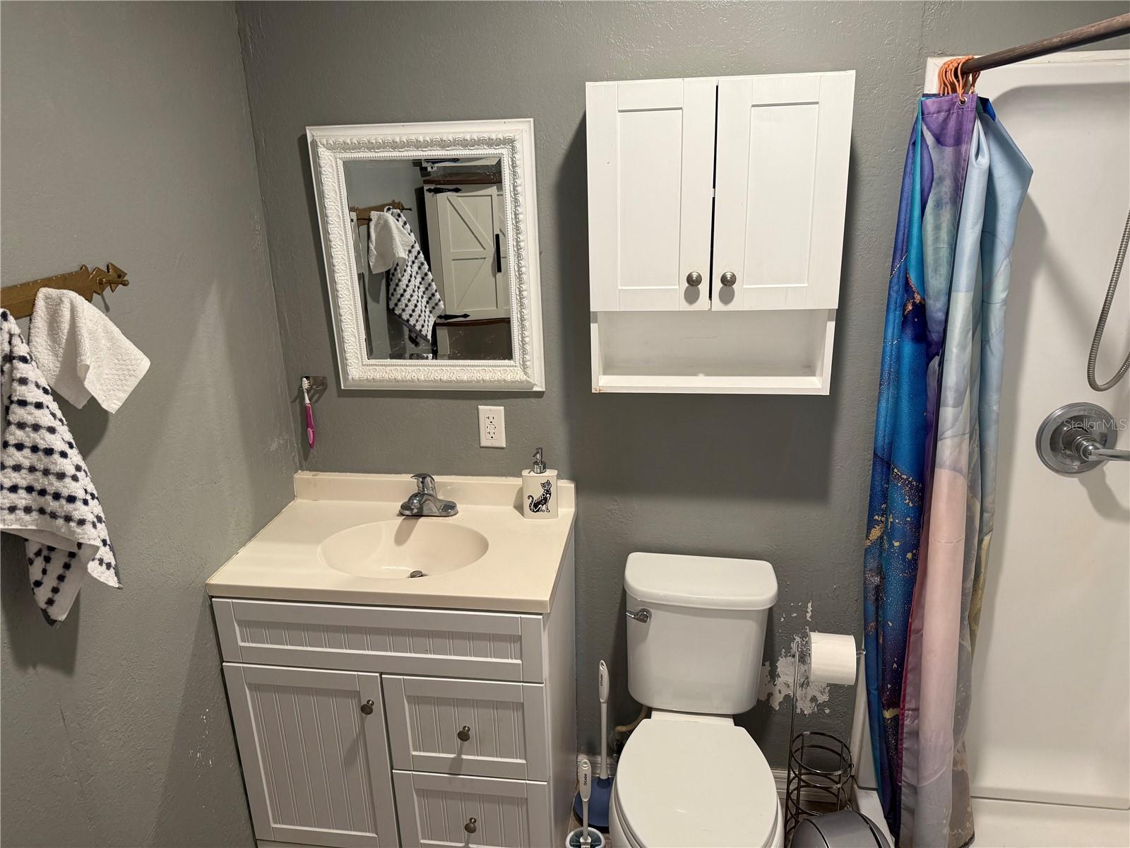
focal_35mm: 24
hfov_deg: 71.6
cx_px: 565
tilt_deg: -17.1
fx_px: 783
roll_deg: +1.2
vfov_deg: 56.8
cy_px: 424
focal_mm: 6.76
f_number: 1.78
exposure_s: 1/60
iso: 160
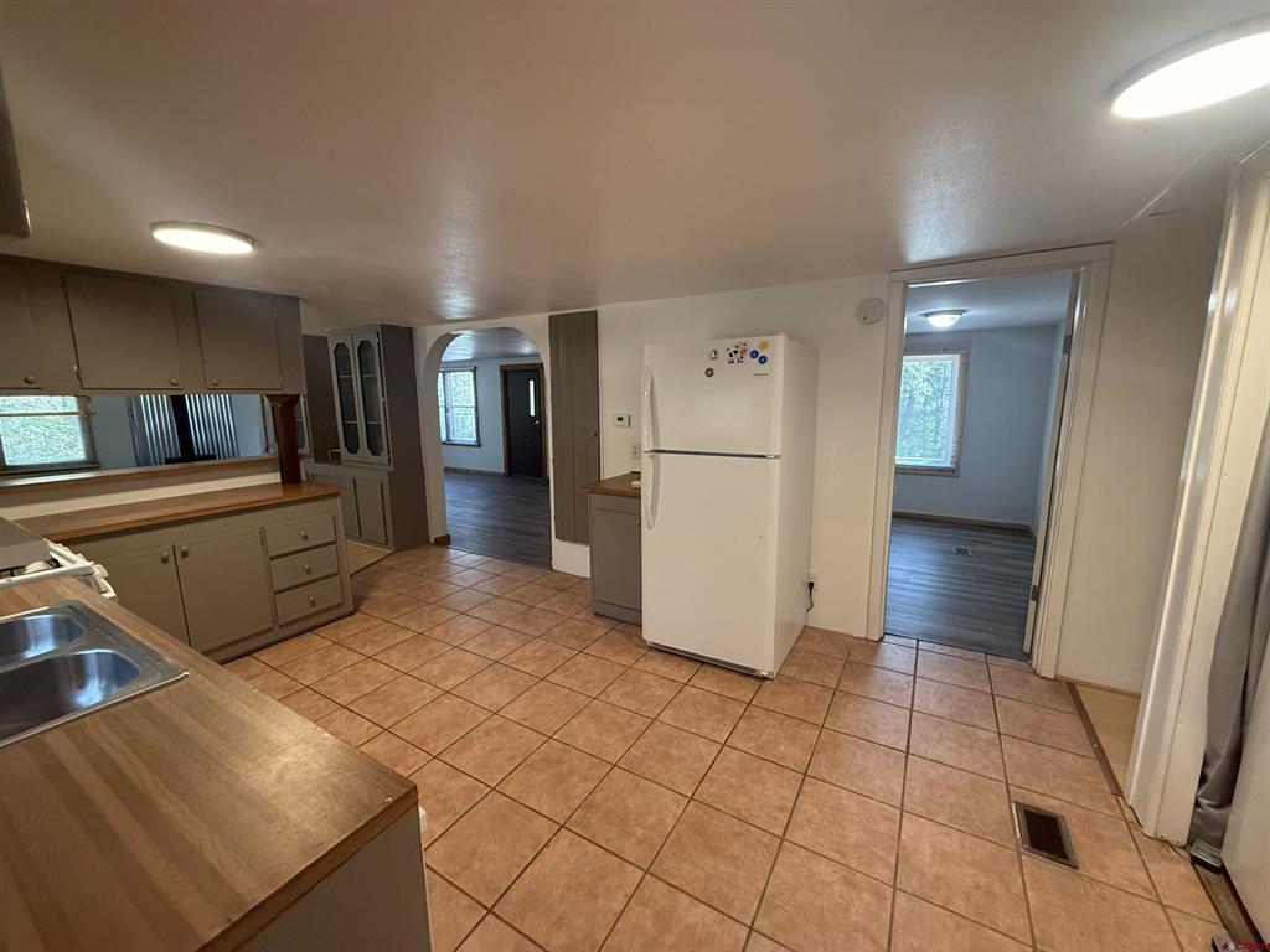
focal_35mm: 14
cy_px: 476
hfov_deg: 102.1
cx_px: 635
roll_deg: +0.0
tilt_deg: -7.9
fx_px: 514
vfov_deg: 85.7
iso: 500
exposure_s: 1/120
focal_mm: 2.22
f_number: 2.2
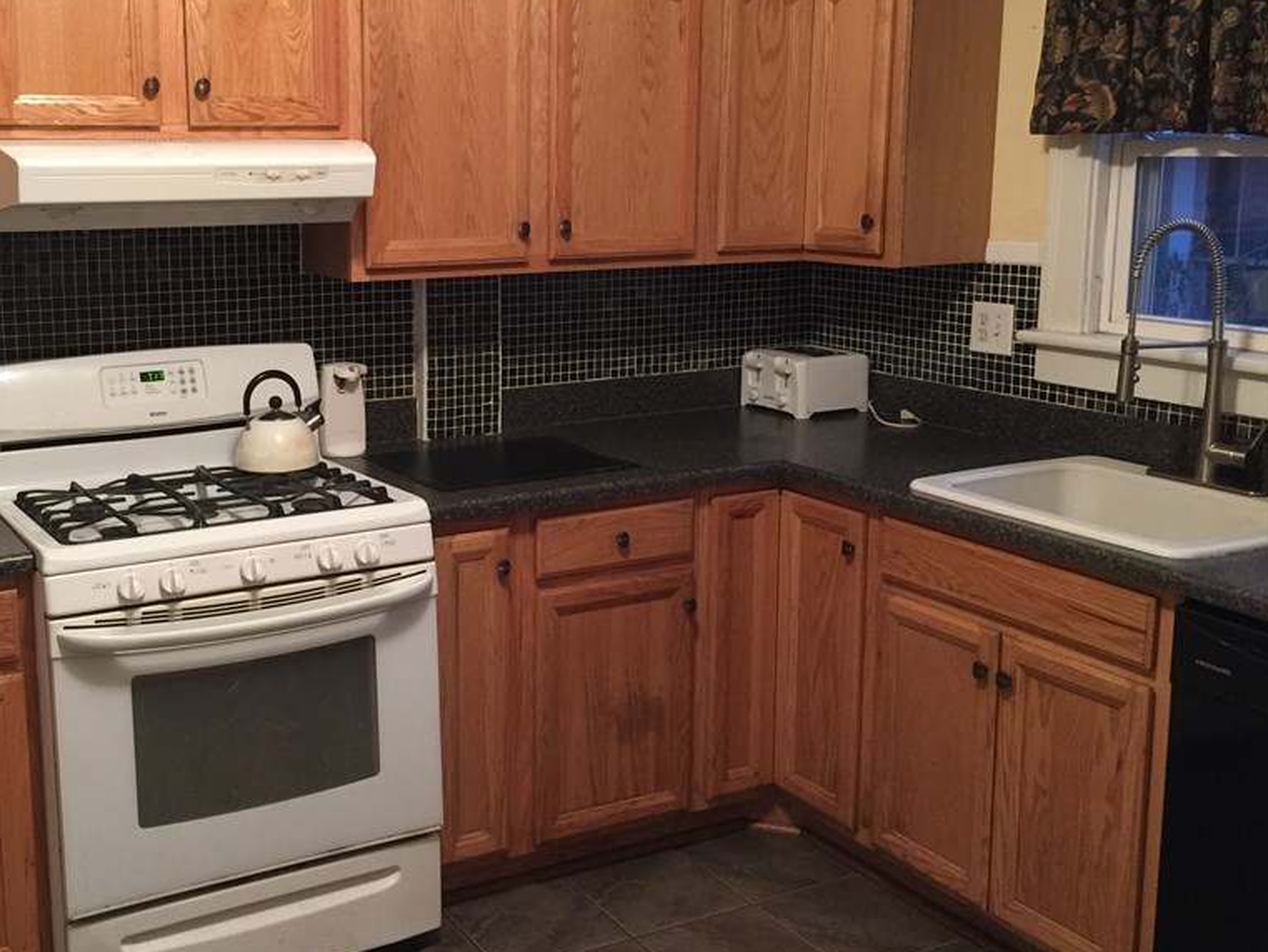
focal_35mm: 39
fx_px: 1429
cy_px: 412
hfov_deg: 47.1
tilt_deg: -9.9
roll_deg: +0.5
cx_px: 425
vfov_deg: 36.8
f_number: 2.2
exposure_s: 1/10
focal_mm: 4.15
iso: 100
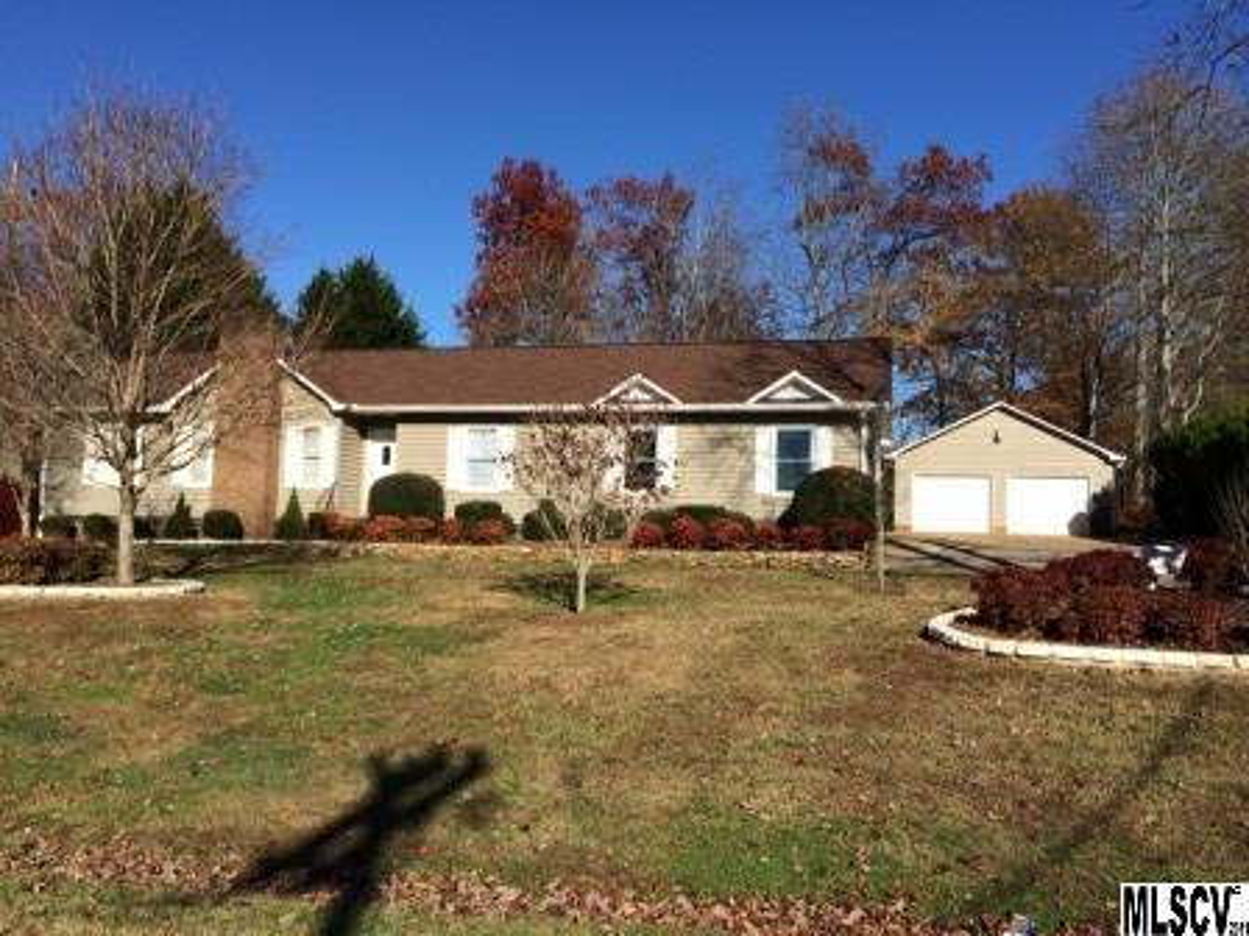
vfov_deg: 46.8
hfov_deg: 60.0
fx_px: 1082
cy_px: 468
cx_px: 624
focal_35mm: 30
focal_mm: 4.12
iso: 40
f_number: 2.2
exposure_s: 1/2283
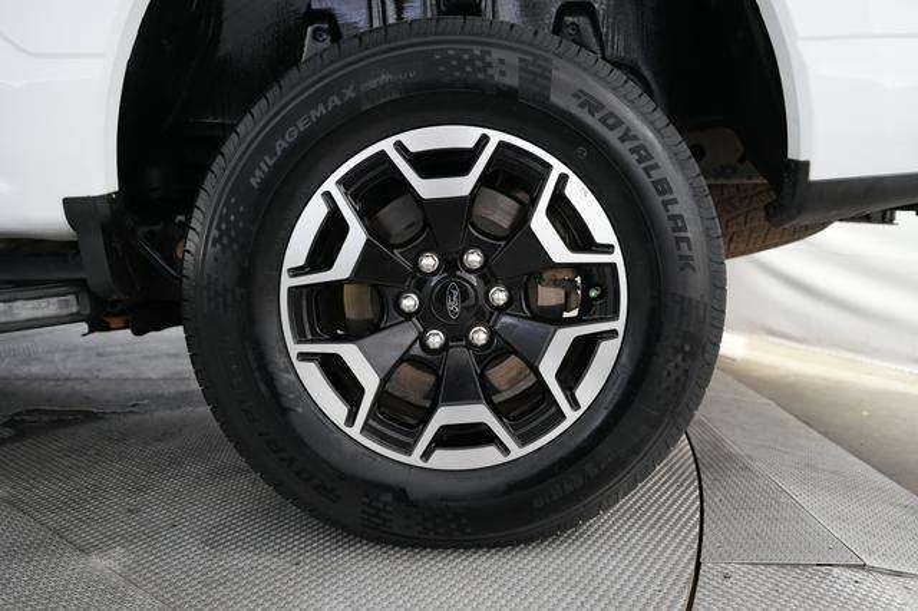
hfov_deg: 71.5
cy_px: 306
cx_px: 459
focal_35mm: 25
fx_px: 637
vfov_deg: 51.2
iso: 4000
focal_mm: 25
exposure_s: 1/160
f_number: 2.8
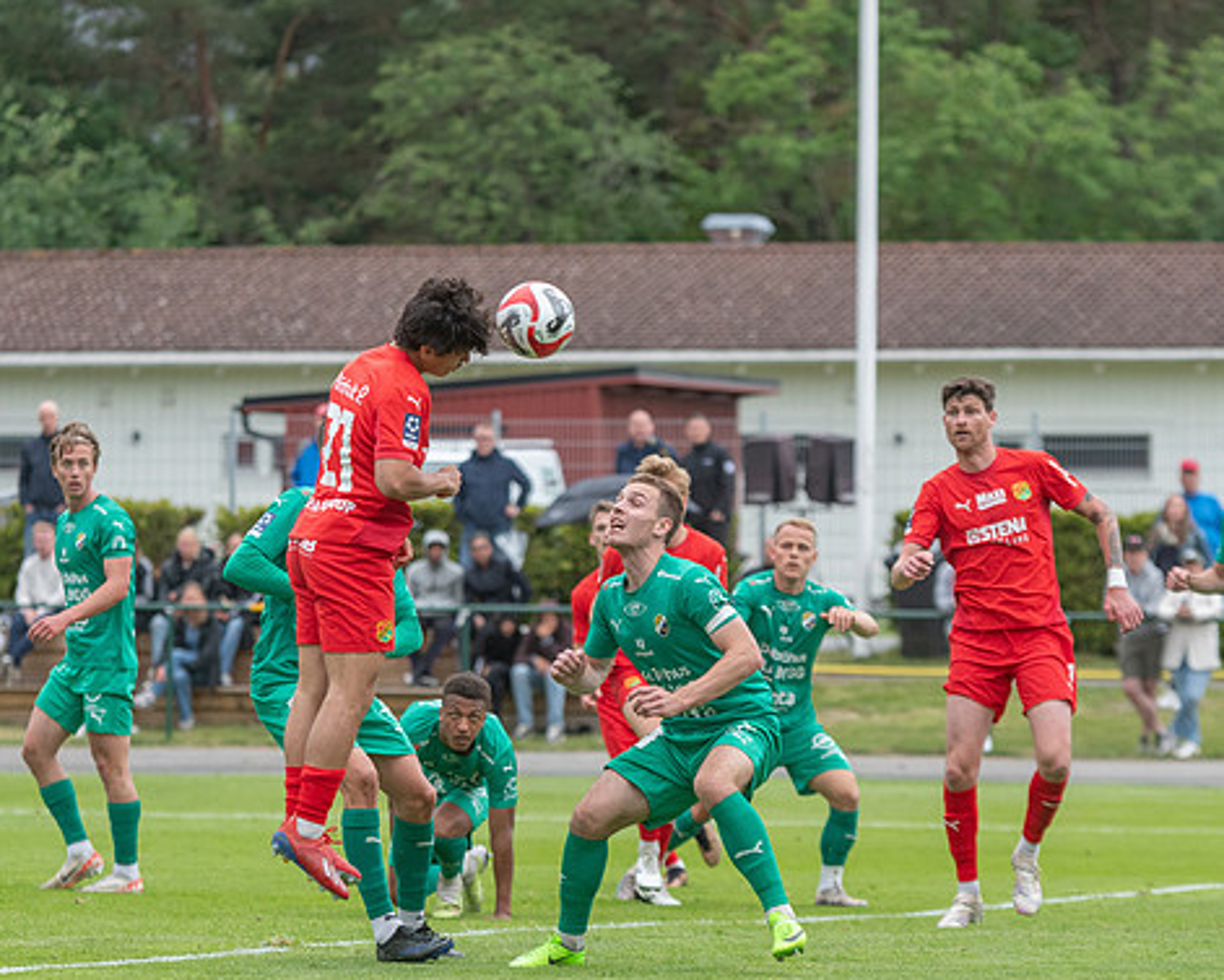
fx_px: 9421
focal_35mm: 260
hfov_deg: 7.4
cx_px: 515
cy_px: 498
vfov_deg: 6.0
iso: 800
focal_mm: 150
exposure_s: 1/1250
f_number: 4
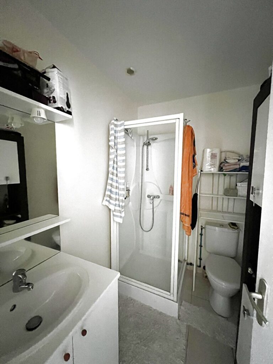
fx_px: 137
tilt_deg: -2.6
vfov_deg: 106.2
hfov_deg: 89.9
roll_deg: -0.5
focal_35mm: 13
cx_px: 136
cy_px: 182
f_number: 1.8
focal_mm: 1.57
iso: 1250
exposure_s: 1/30
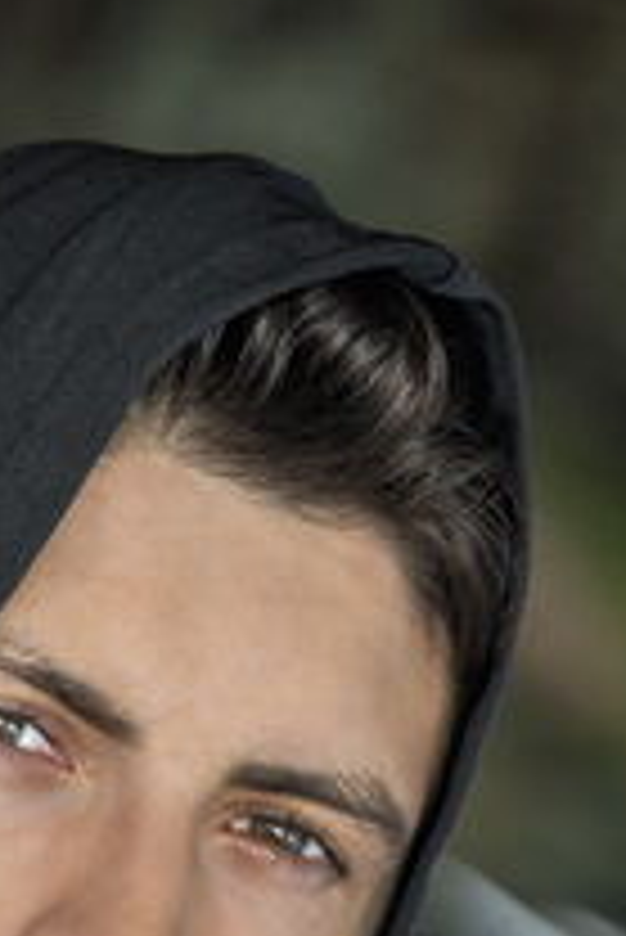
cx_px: 50
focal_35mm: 693
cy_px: 792
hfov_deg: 2.0
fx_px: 18044
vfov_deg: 3.0
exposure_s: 1/125
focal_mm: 300
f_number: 5.6
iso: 320
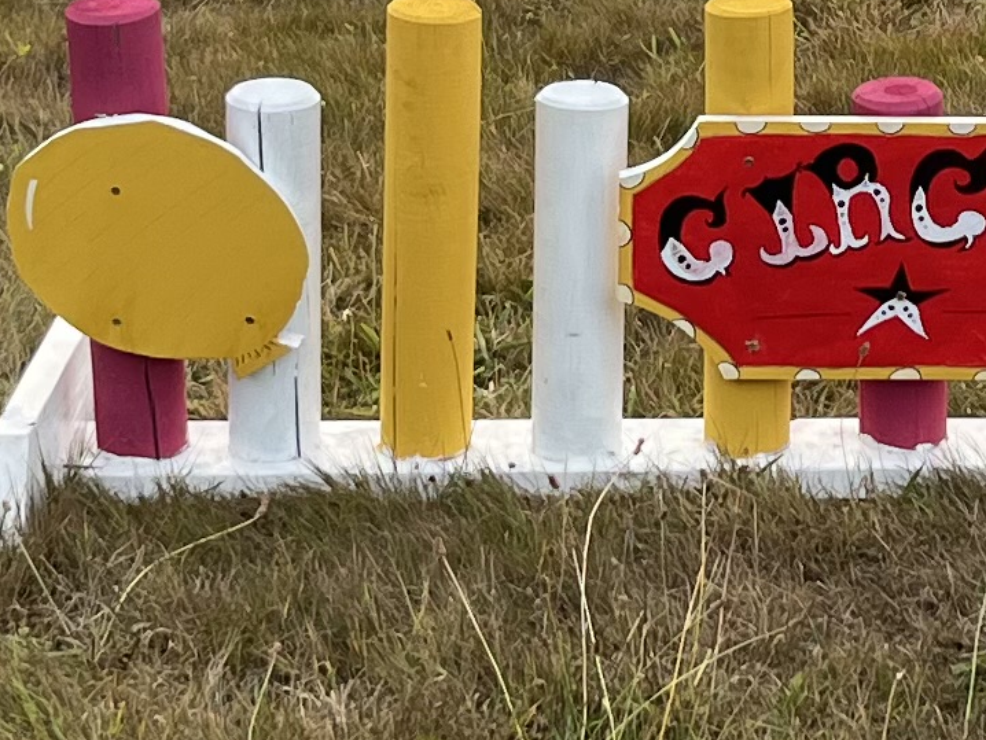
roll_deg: -3.3
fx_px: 4160
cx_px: 1009
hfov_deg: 13.3
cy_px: 4
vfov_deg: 10.1
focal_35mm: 146
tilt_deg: -9.9
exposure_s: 1/357
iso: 50
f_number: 1.6
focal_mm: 5.1
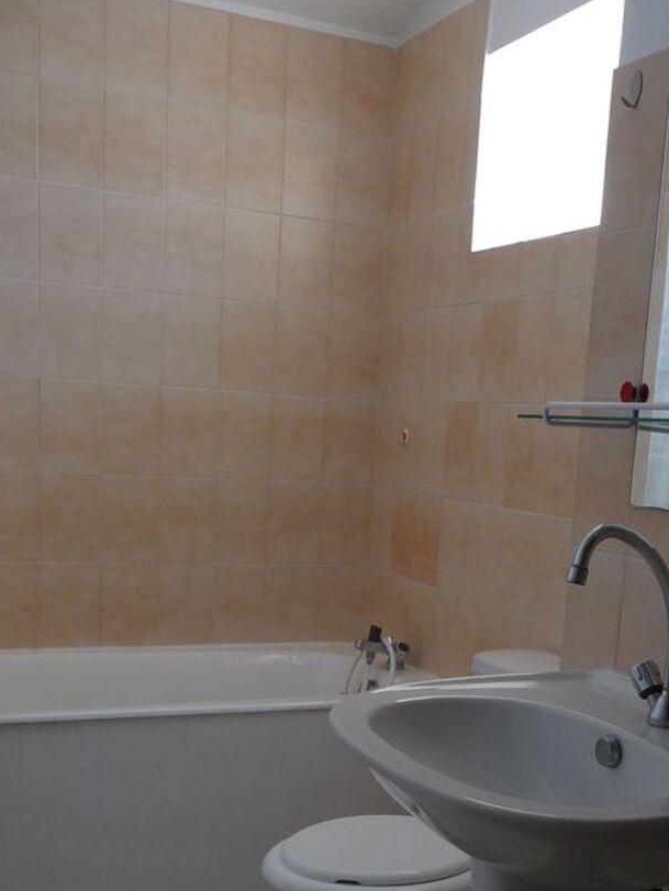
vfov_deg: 39.7
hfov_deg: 31.4
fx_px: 1184
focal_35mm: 46
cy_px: 703
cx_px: 419
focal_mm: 4.7
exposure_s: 1/40
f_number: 3.3
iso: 100
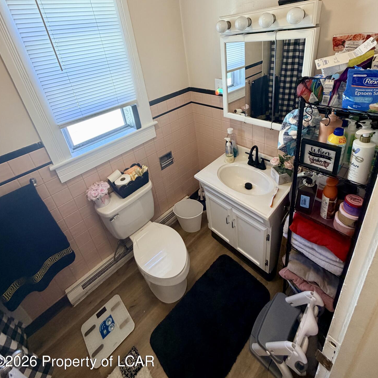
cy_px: 125
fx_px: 210
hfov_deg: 84.0
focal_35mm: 17
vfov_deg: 81.1
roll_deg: +6.4
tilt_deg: -25.7
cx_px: 187
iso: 200
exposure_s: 1/120
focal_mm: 2.22
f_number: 2.2
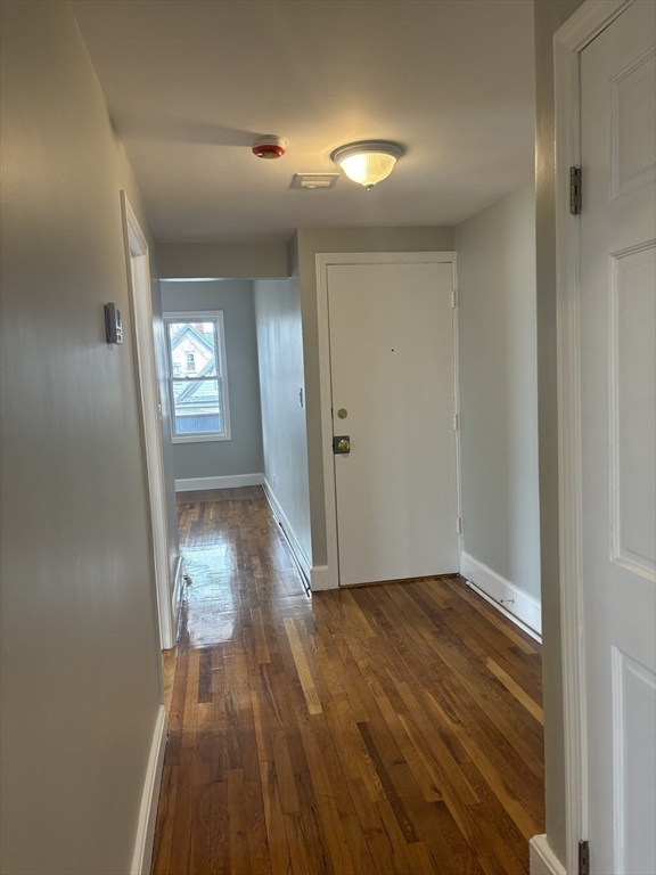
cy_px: 438
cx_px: 328
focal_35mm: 26
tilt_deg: -6.1
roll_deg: +2.4
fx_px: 657
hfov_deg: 53.1
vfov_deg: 67.3
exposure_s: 1/60
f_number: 1.6
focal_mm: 5.96
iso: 80
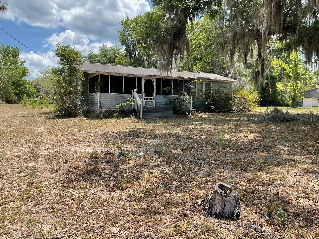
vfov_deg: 48.2
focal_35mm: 29
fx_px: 267
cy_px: 120
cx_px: 160
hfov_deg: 61.7
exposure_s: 1/855
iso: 16
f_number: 1.8
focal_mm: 3
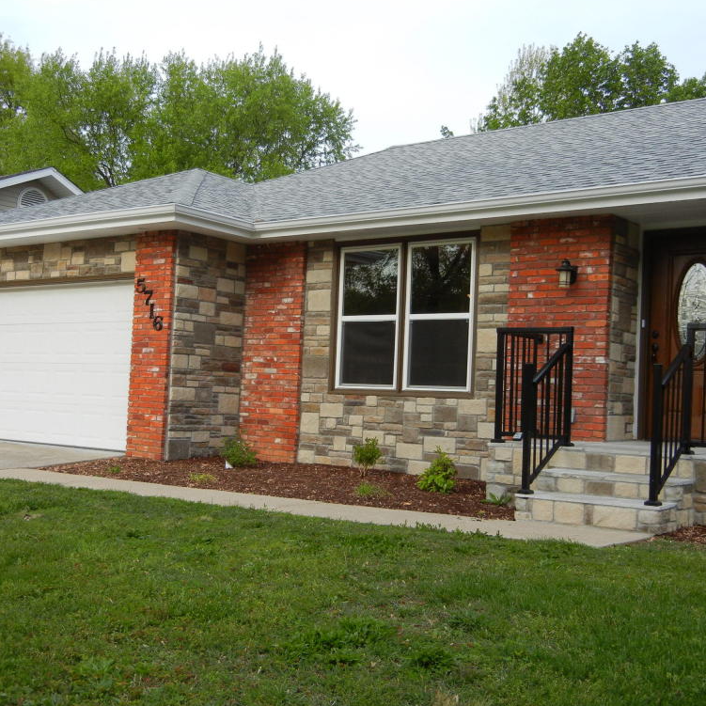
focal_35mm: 41
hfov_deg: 40.9
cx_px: 345
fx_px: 946
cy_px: 354
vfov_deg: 40.9
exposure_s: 1/477
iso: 160
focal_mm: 6.2
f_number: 3.6
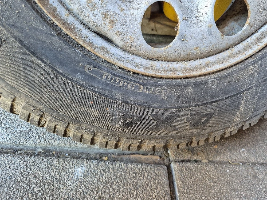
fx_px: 177
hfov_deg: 73.9
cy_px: 100
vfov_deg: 58.9
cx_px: 134
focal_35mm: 23
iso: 400
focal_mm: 5.4
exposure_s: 1/100
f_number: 1.8
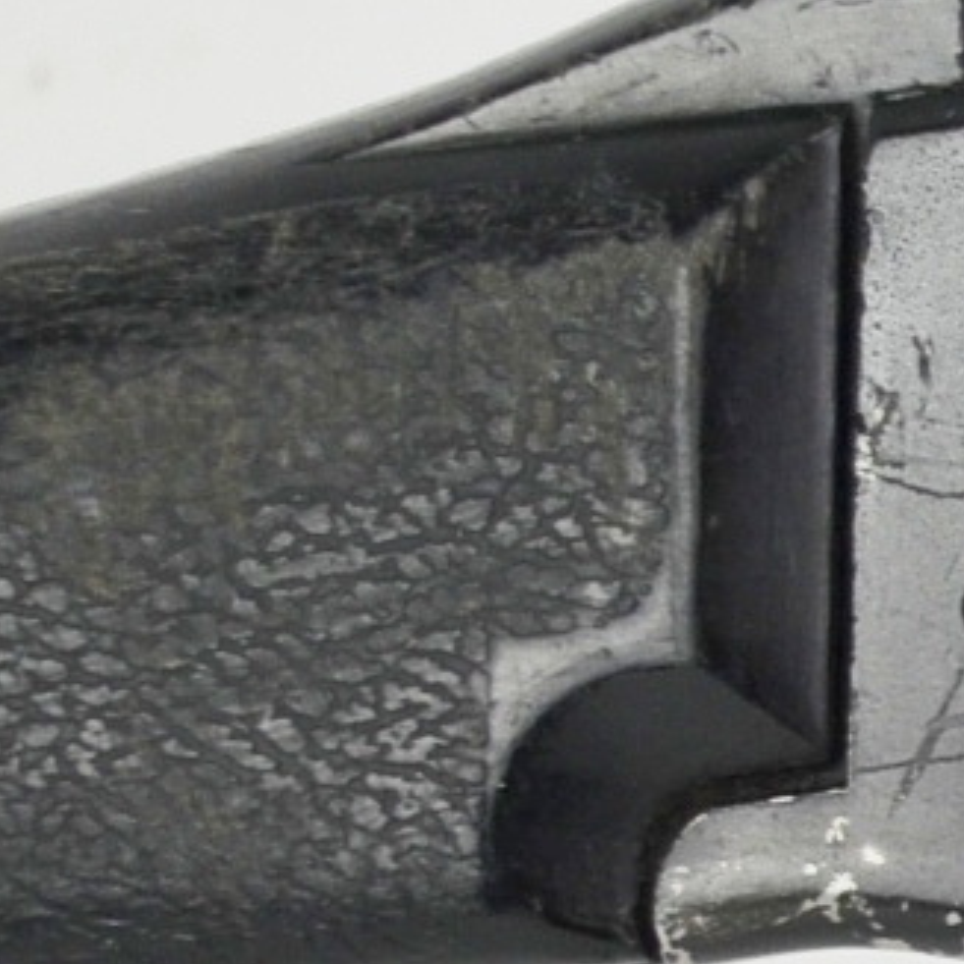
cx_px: 3278
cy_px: 1153
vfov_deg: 4.1
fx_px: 13296
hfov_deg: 4.0
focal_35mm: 422
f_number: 5.6
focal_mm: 44
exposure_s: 1/125
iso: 250
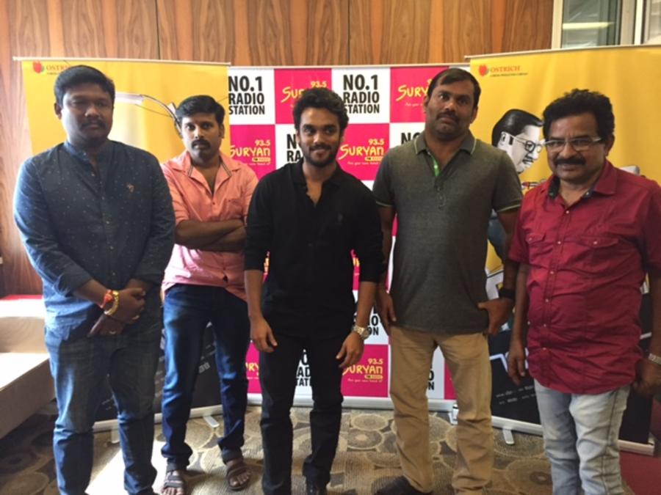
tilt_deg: -8.9
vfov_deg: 48.2
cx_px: 330
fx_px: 554
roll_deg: +0.0
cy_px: 248
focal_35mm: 29
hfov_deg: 61.7
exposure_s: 1/25
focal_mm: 4.15
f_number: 2.2
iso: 250
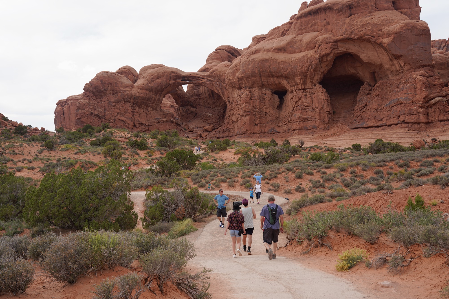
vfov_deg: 34.2
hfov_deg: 49.5
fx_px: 486
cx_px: 224
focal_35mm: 39
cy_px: 150
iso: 100
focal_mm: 39
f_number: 10
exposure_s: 1/100
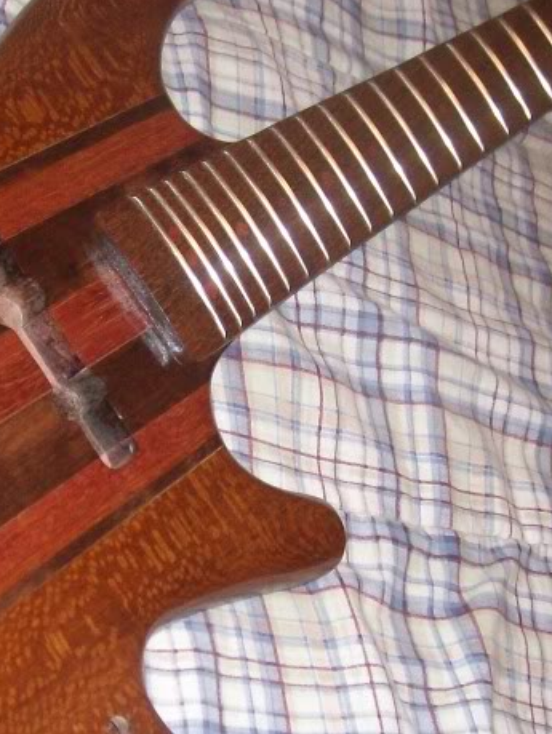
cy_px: 454
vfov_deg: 24.9
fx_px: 1656
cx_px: 94
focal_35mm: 78
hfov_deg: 18.7
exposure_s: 1/40
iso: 200
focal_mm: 5.8
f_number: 2.8
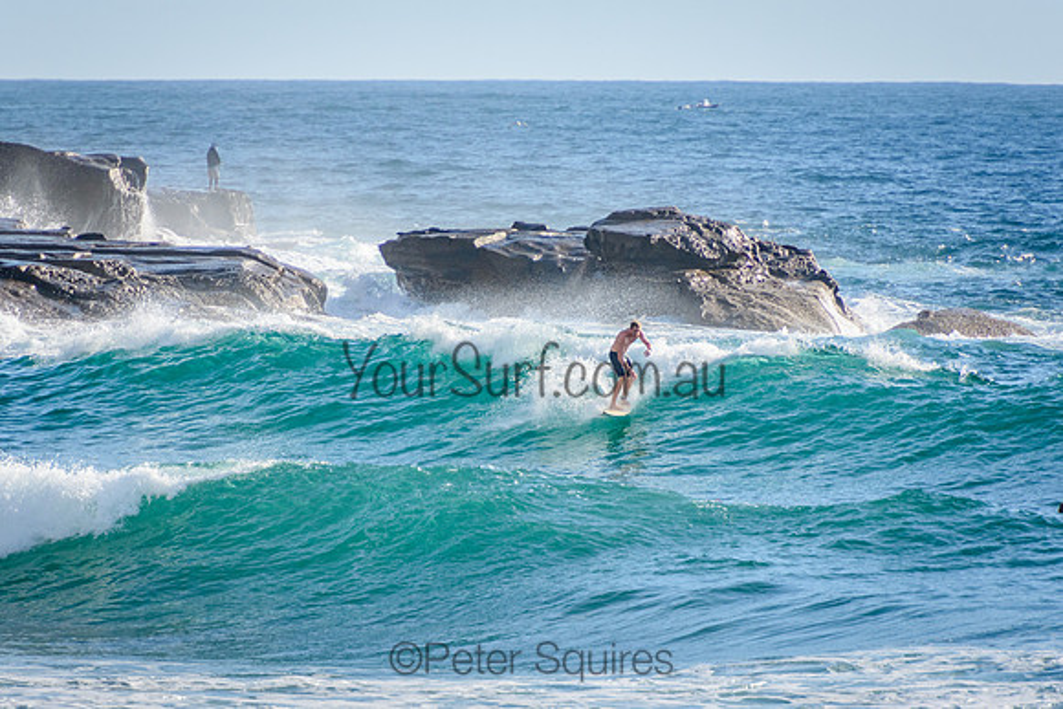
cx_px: 532
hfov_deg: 3.4
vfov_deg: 2.3
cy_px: 354
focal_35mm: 611
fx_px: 18030
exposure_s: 1/2000
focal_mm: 400
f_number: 5.6
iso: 400
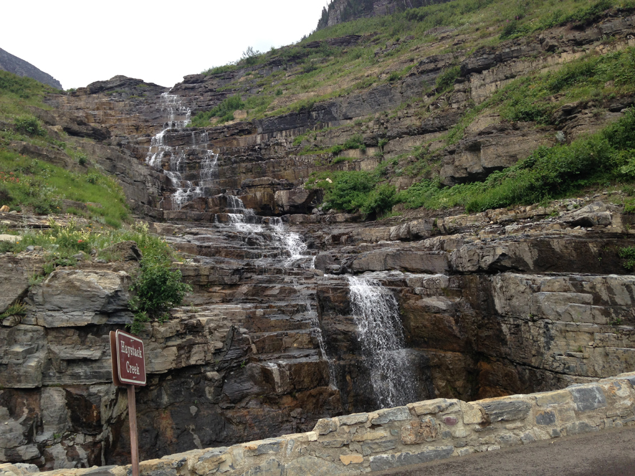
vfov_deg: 42.9
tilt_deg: +12.1
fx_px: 605
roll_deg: +6.7
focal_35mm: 33
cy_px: 238
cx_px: 318
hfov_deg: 55.4
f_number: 2.4
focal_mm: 4.12
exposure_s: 1/404
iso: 50
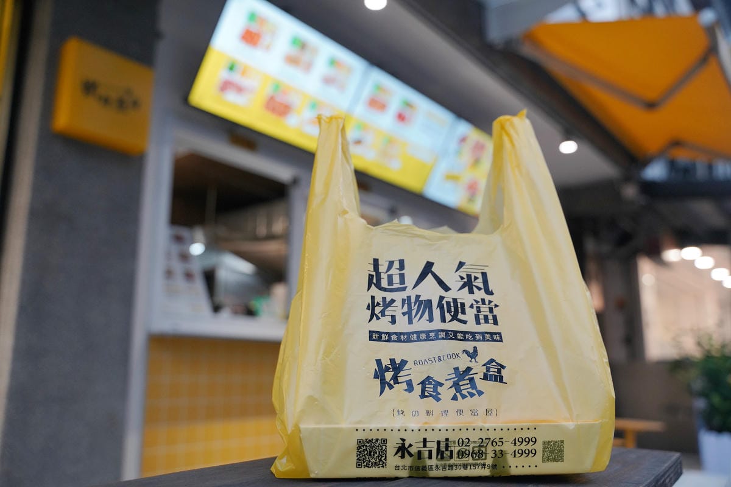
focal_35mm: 30
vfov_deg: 43.6
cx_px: 366
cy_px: 244
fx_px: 609
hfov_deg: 61.9
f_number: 4
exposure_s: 1/160
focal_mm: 30
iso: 1600
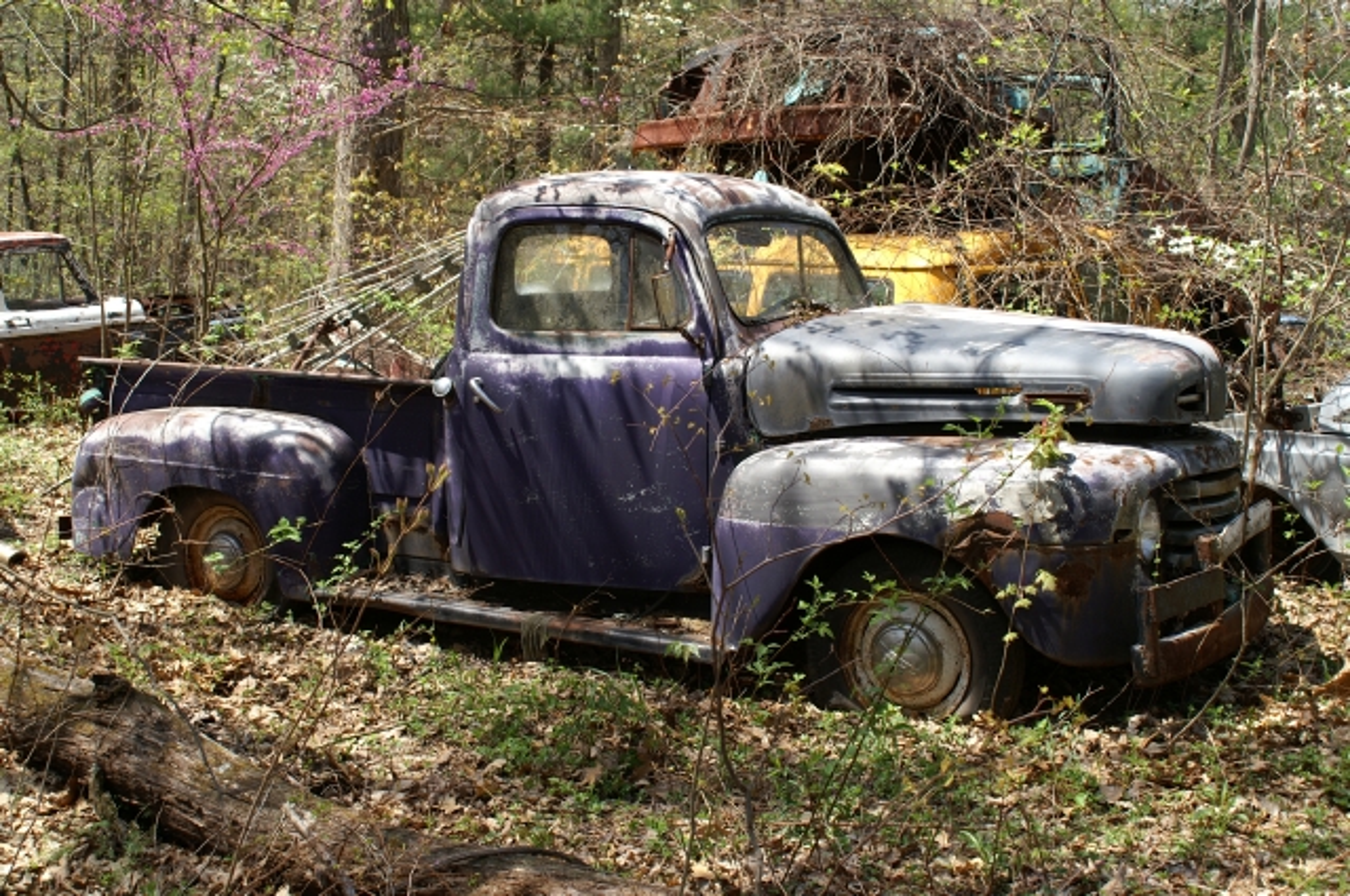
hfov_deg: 46.5
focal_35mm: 42
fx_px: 1573
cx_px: 675
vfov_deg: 31.8
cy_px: 448
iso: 125
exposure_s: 1/200
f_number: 5.6
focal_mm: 28
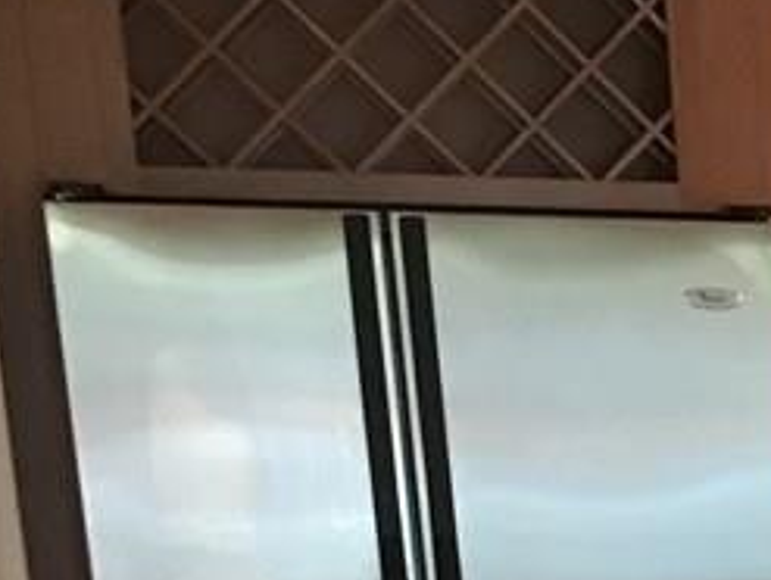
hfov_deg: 14.0
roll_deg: -0.7
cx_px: 1505
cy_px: 1107
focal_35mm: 120
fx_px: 2677
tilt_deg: -14.9
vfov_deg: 11.3
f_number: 2.2
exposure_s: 1/30
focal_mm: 4.15
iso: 200
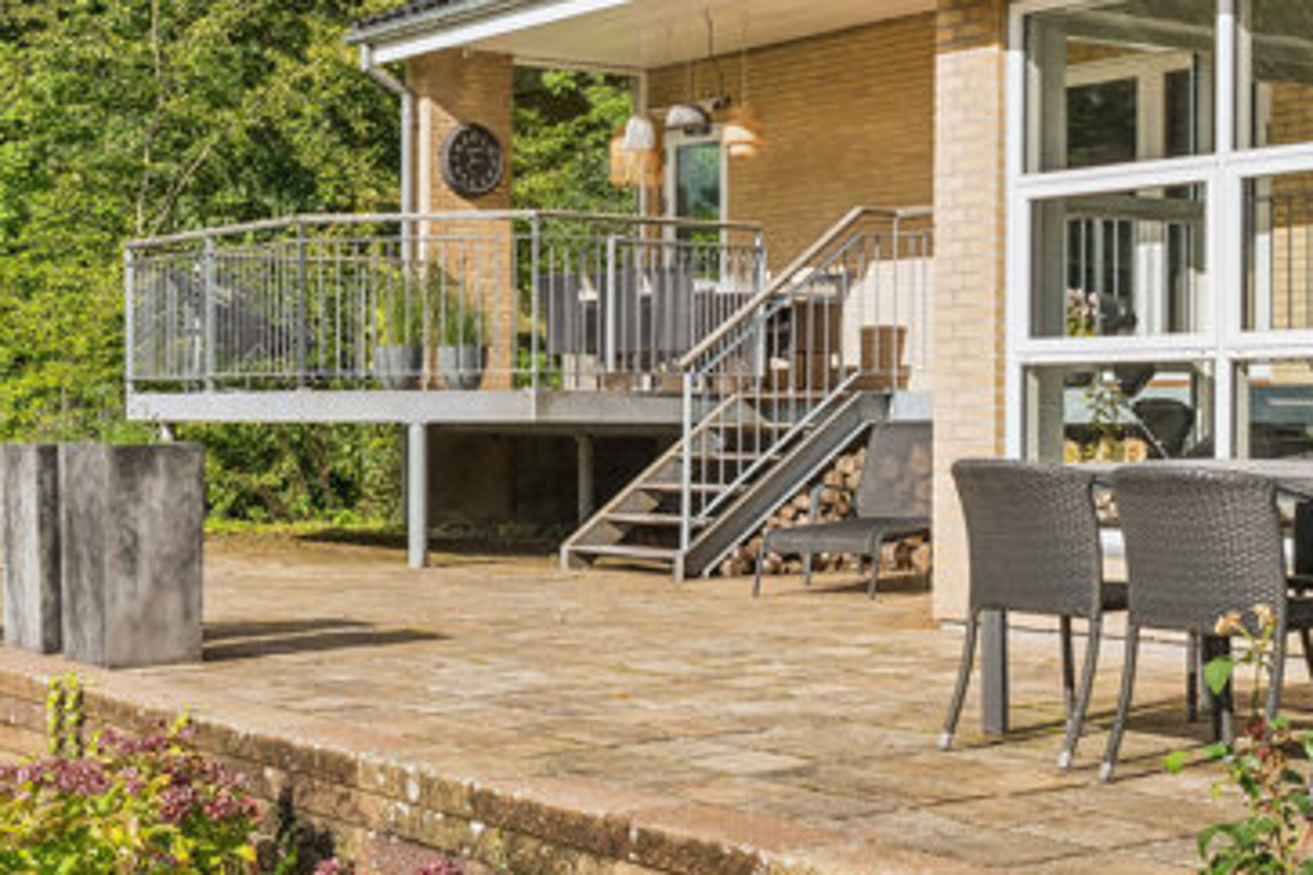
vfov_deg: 20.9
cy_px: 443
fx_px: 2374
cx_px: 430
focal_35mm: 65
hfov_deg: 30.7
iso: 800
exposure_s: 1/1250
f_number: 8
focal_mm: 29.5
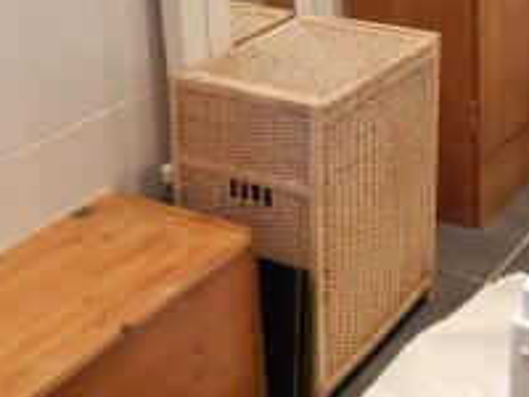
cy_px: -83
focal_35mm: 67
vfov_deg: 20.5
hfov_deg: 28.5
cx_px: 409
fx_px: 1024
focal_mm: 4
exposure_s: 1/30
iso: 320
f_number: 3
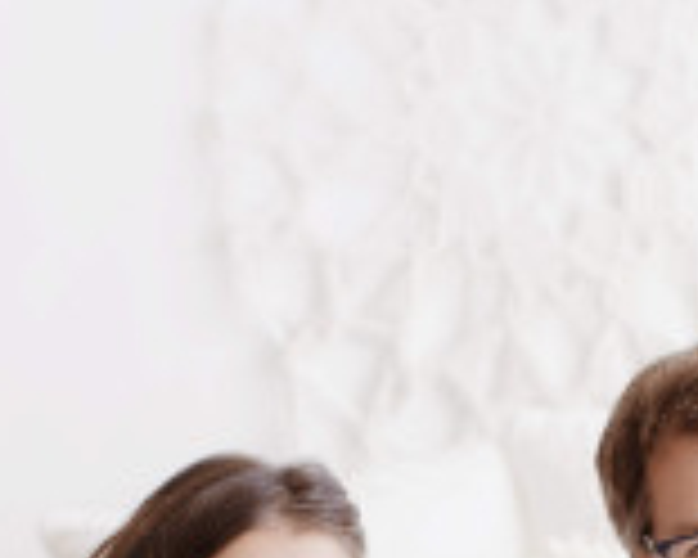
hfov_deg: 17.9
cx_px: 594
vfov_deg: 14.0
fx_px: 2190
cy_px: 729
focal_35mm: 106
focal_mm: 35
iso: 320
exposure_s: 1/200
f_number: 2.8
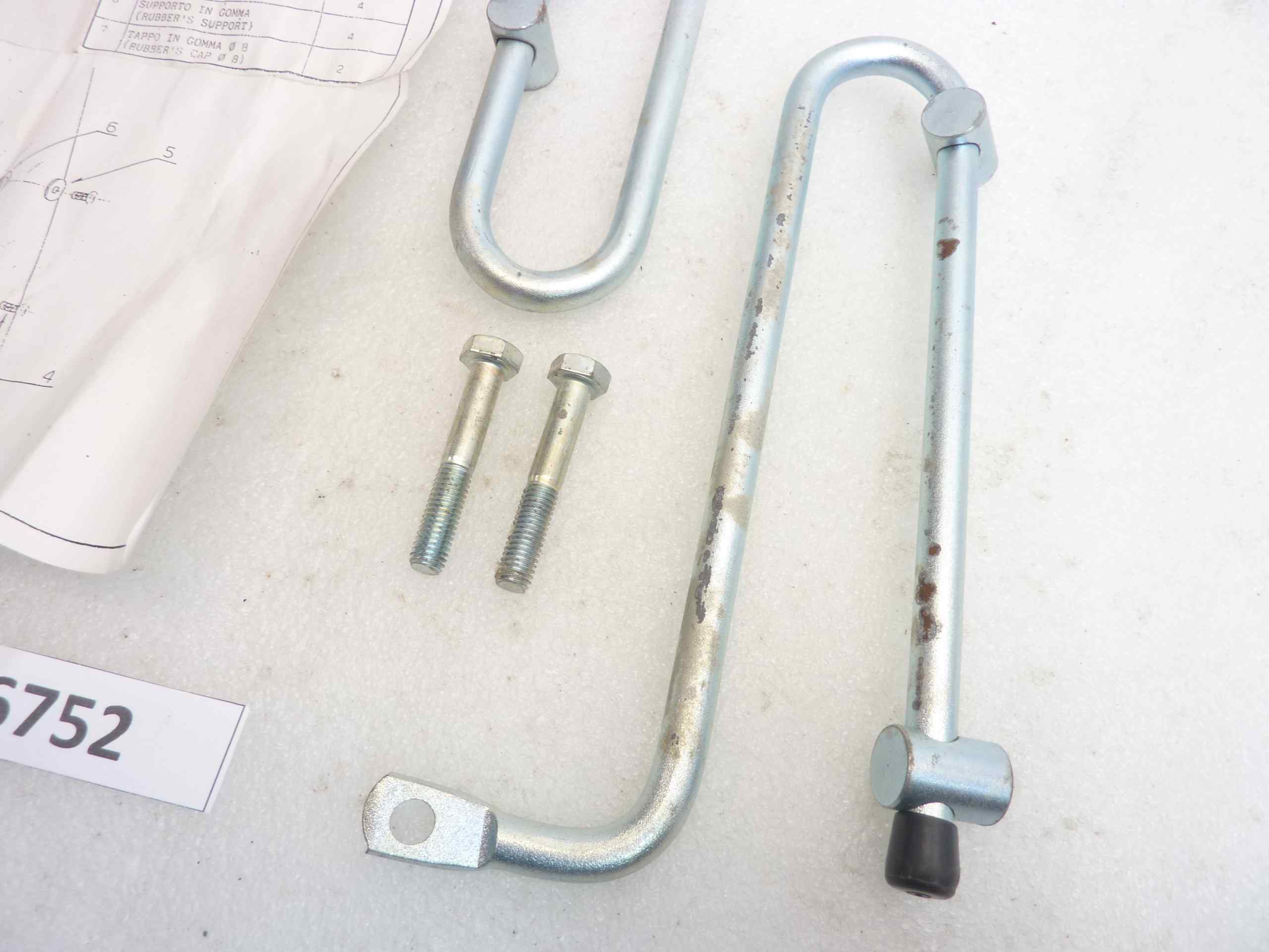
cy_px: 476
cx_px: 634
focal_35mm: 25
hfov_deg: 69.4
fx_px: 916
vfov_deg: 54.9
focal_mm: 4.1
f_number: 3.3
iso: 80
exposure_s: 1/20
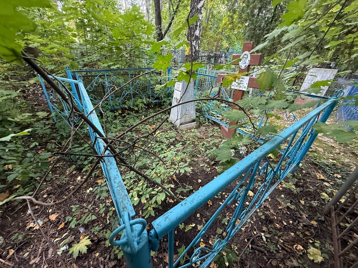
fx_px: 145
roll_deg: -0.9
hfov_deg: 102.1
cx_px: 179
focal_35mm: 14
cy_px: 134
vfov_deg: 85.7
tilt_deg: -28.2
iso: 320
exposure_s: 1/98
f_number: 2.2
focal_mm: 2.22
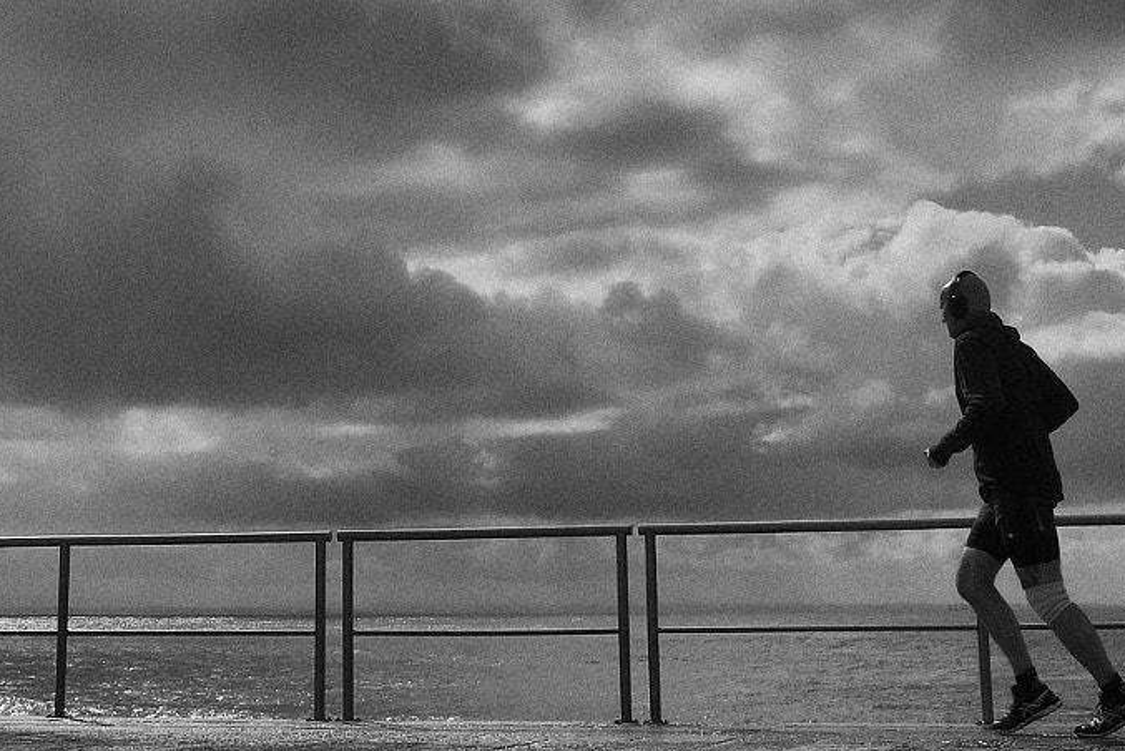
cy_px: 96
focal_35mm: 66
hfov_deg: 30.3
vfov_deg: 20.3
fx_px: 2063
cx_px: 387
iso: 200
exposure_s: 1/1000
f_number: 8
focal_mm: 18.3
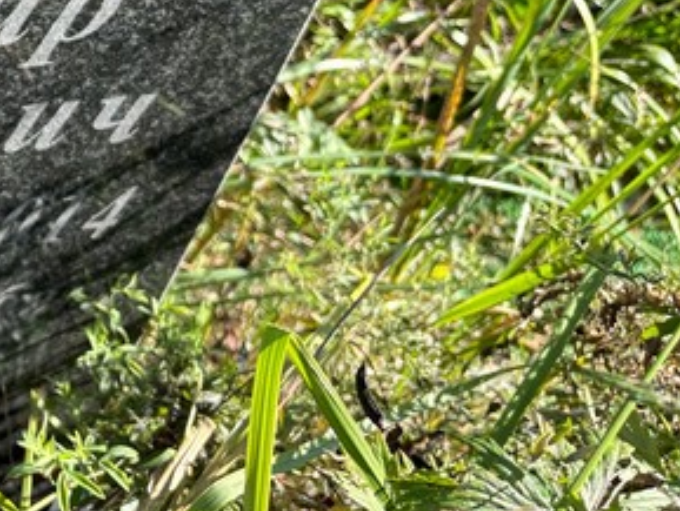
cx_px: -256
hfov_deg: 23.2
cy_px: -115
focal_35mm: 72
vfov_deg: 19.2
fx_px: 1415
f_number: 1.6
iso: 50
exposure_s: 1/471
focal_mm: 5.96
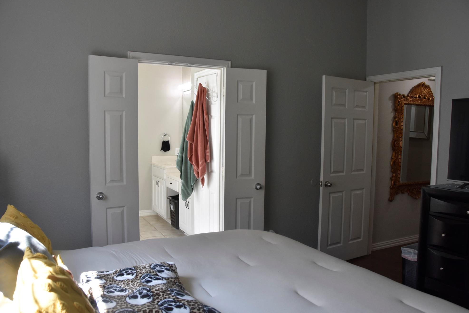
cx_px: 236
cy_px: 157
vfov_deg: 46.4
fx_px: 365
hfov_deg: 65.5
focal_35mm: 28
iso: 800
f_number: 6.3
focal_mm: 18
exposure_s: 1/160
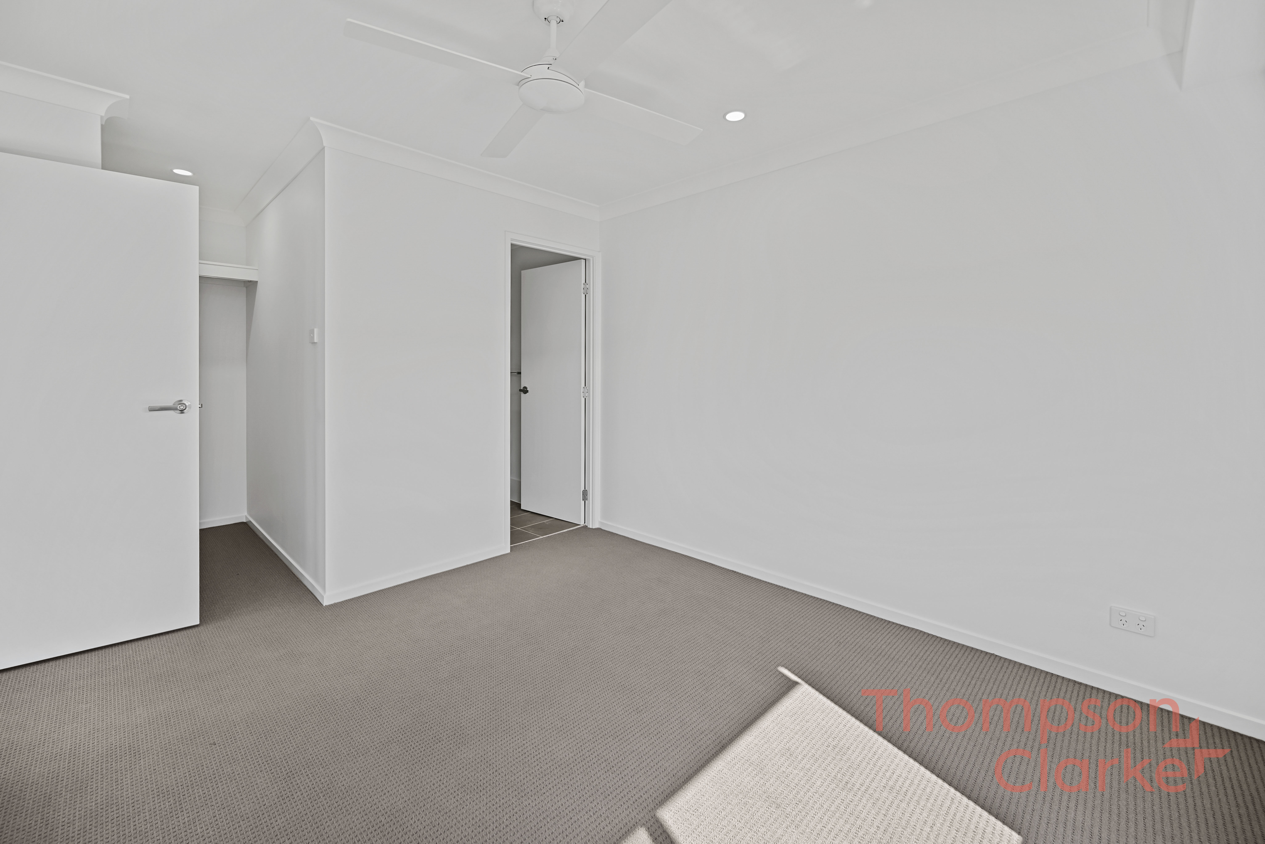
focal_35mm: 14
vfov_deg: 81.3
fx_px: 492
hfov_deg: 104.2
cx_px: 632
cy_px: 422
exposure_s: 1/30
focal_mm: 14
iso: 100
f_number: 4
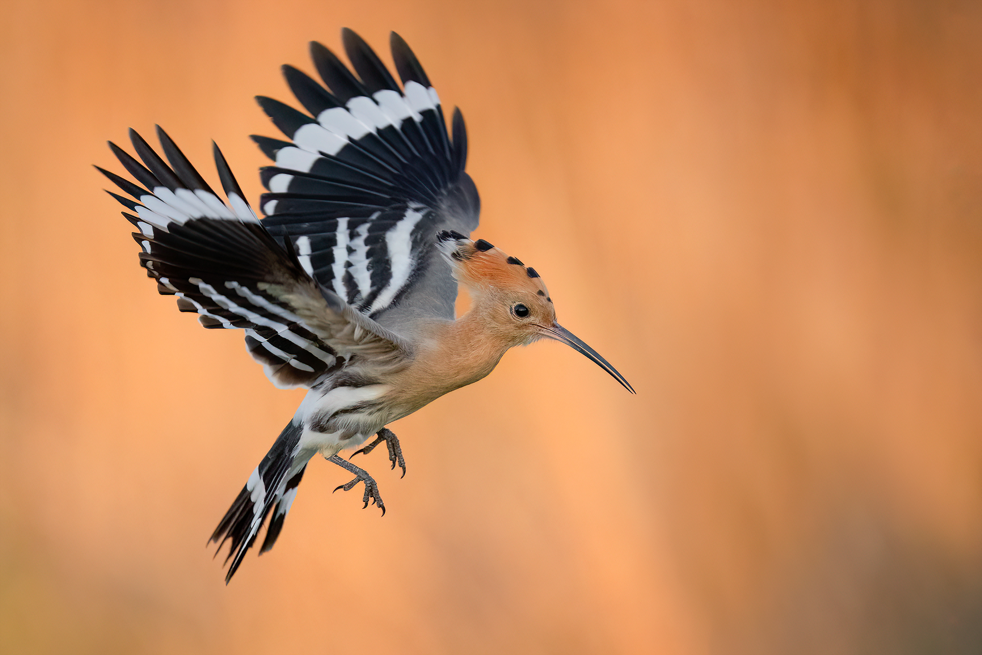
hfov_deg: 3.4
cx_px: 491
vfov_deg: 2.3
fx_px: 16367
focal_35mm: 600
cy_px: 328
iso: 4000
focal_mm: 600
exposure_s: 1/1600
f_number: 6.3
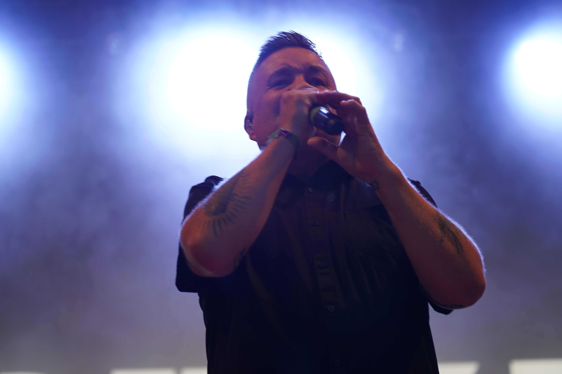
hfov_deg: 19.5
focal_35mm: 105
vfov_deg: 13.0
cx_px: 281
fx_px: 1639
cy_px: 187
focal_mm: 105
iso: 200
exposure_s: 1/125
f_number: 4
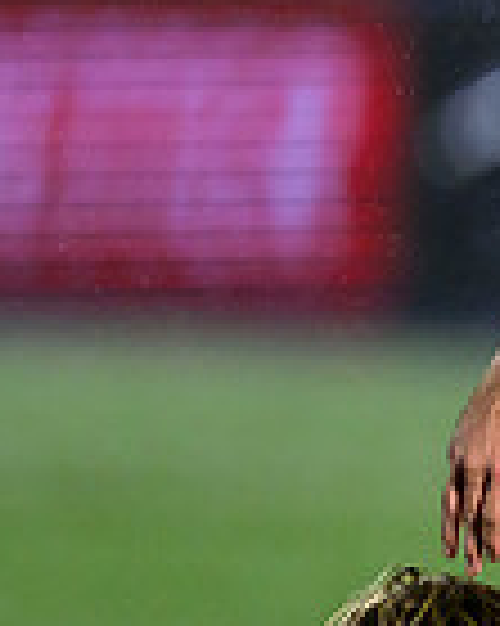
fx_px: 32314
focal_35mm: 1745
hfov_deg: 0.9
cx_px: 1155
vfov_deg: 1.1
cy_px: 478
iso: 5000
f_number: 3.2
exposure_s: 1/2500
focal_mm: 400
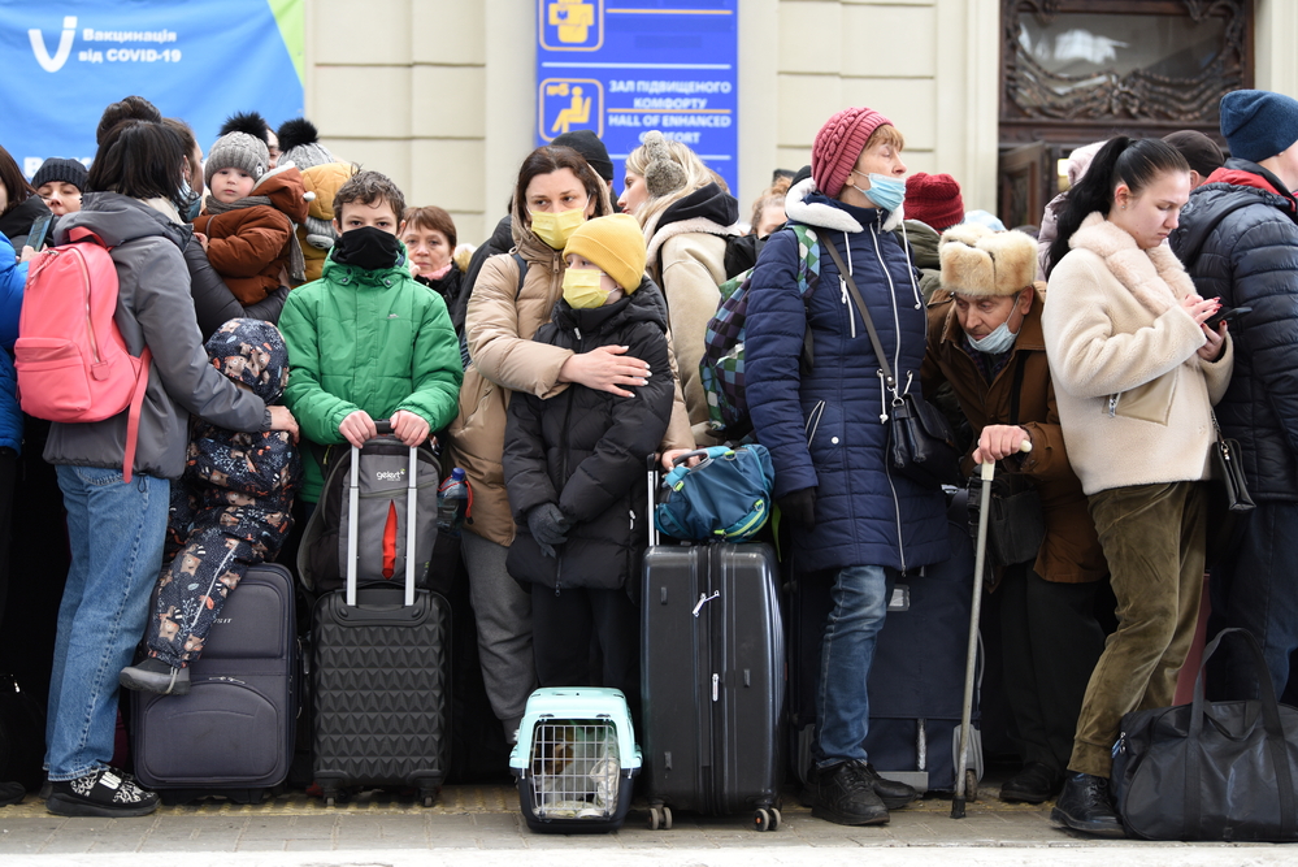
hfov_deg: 26.0
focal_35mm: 78
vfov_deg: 17.5
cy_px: 434
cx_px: 649
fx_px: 2813
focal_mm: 78
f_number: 3.2
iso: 640
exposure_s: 1/100
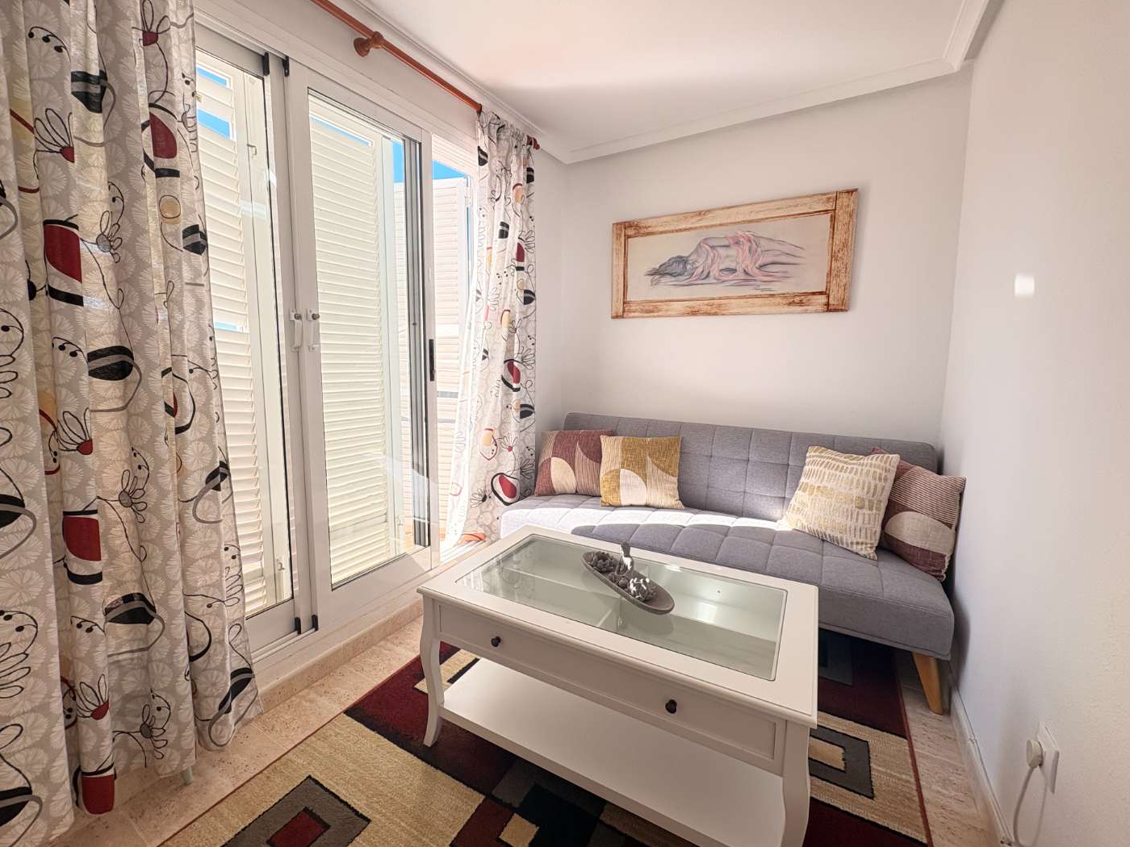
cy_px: 407
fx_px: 490
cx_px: 540
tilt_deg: -5.1
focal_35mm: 15
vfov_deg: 81.7
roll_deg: +0.6
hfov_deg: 98.1
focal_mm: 2.22
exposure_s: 1/202
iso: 64
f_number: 2.2
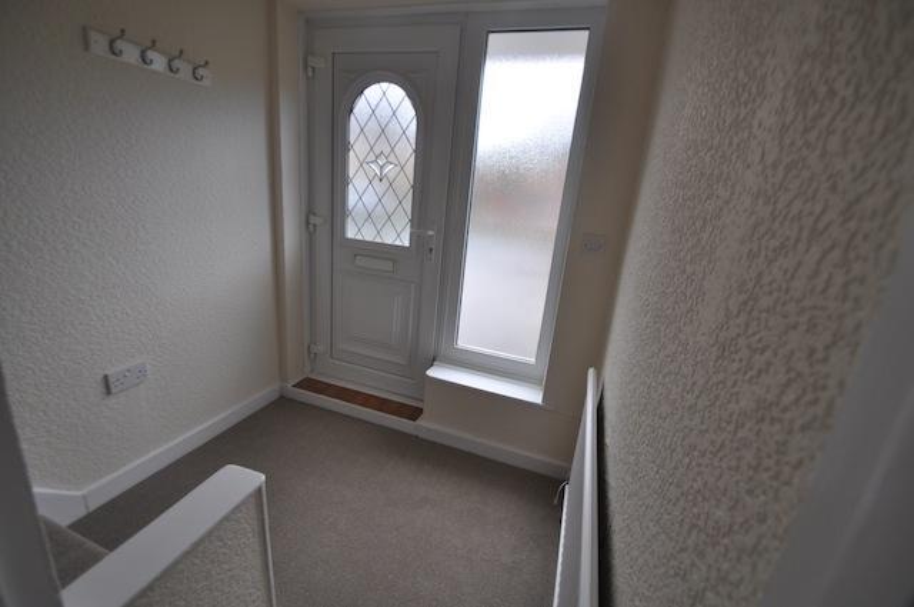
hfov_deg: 100.5
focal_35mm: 15
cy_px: 304
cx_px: 457
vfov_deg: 77.2
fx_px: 380
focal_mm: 10
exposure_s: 1/100
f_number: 5
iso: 400
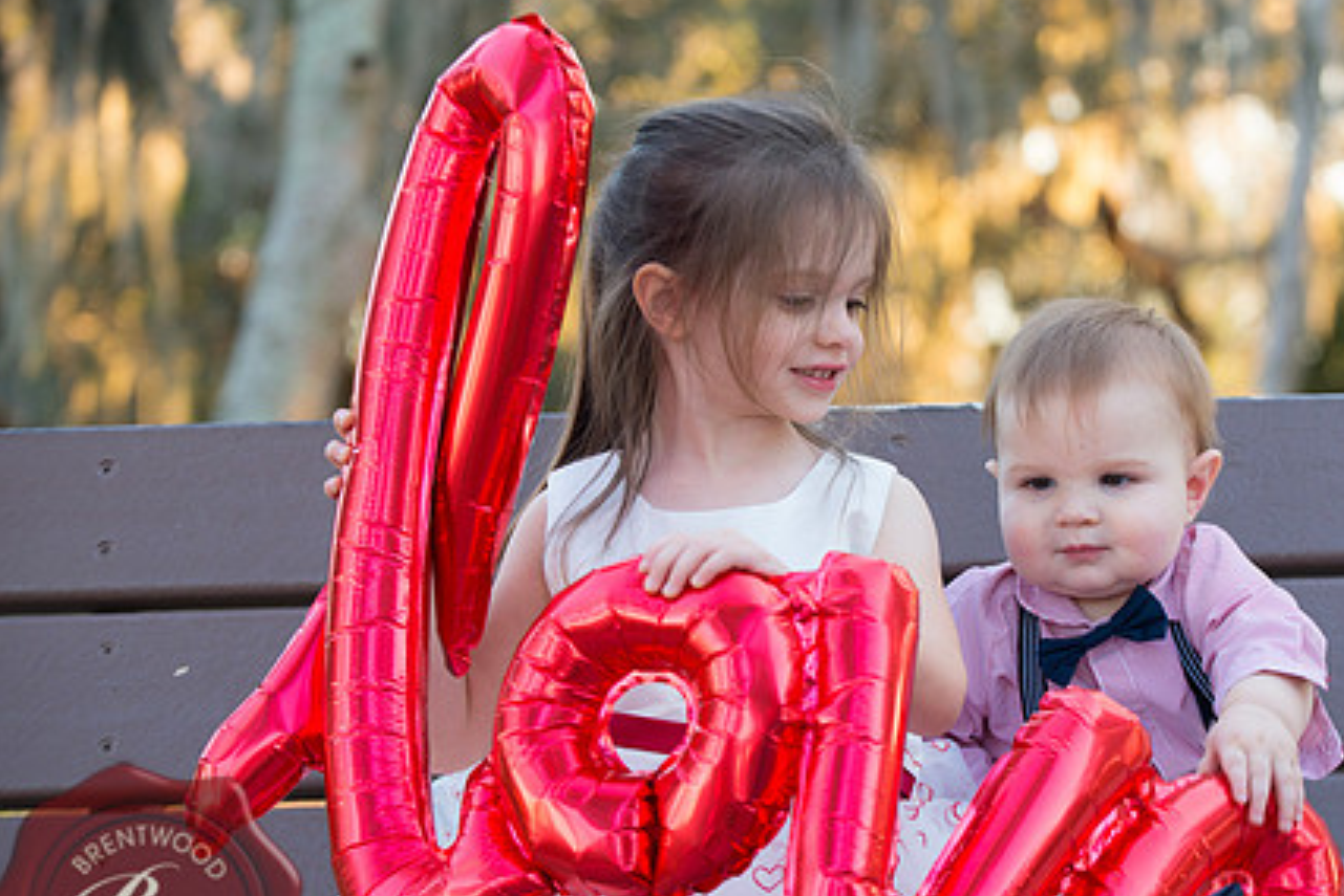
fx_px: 3548
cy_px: 533
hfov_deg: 21.4
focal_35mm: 95
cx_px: 884
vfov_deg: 14.4
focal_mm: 70
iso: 200
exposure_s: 1/125
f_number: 3.5
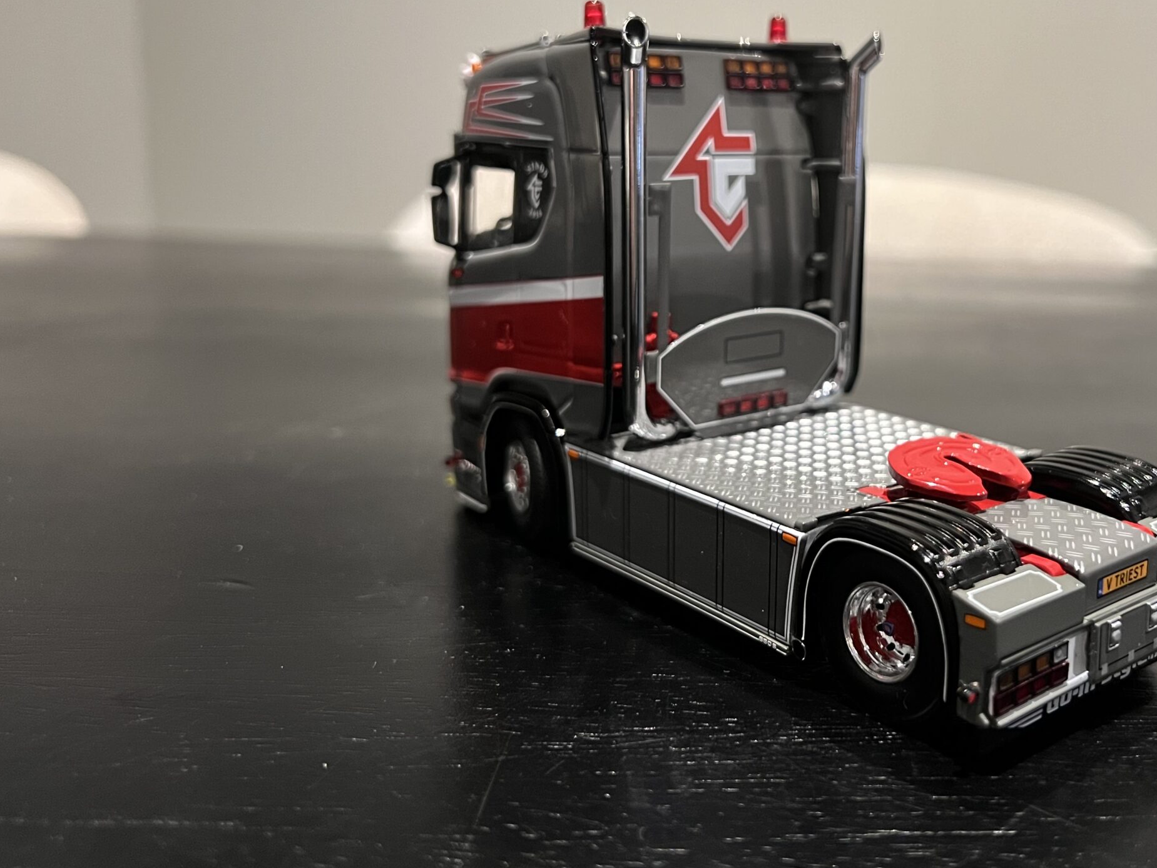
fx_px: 1203
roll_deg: -1.1
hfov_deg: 50.4
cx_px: 775
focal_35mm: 36
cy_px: 367
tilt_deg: -11.7
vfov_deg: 39.6
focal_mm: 5.7
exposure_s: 1/25
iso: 800
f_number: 1.5
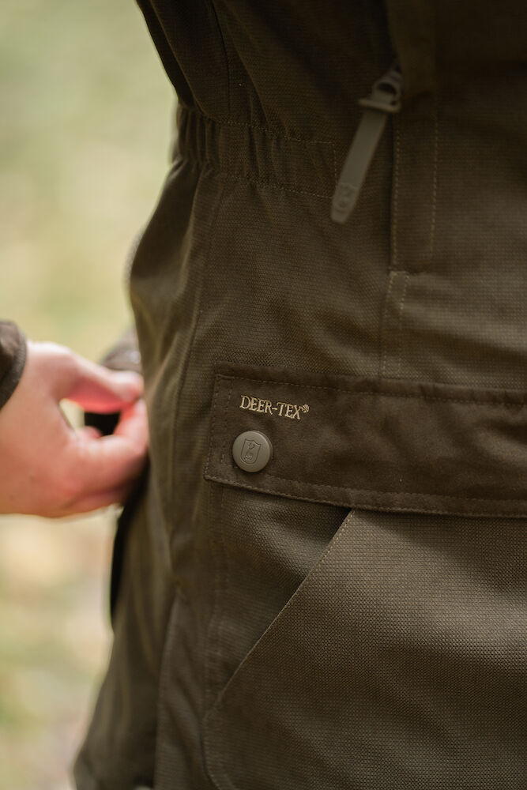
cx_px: 264
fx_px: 1866
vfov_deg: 23.9
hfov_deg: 16.1
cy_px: 395
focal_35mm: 85
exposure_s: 1/320
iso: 800
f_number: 2
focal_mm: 85
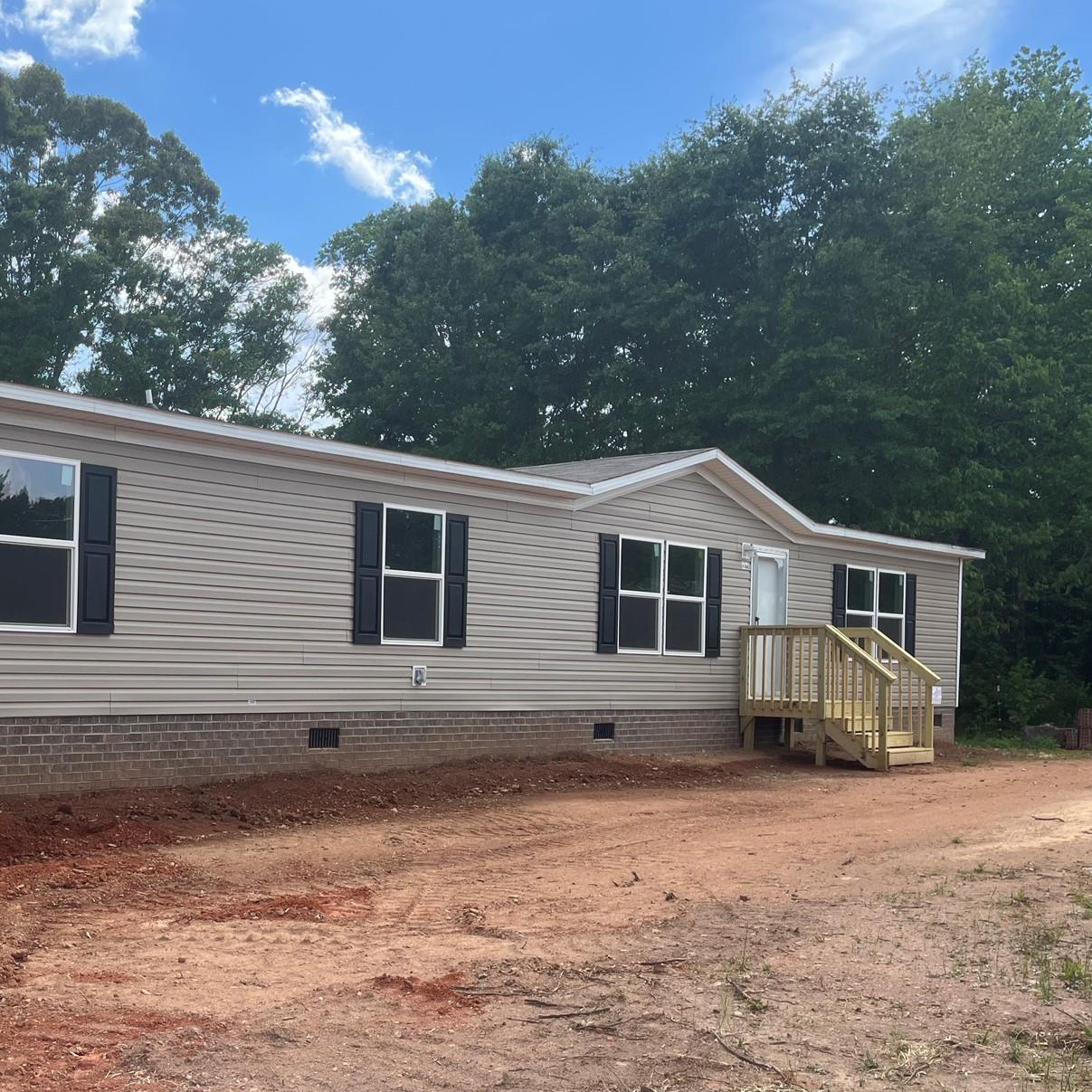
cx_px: 261
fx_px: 1392
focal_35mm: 39
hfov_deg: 41.5
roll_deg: -1.1
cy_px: 638
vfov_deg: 42.7
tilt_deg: +0.6
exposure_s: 1/1600
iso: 50
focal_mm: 5.1
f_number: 1.6
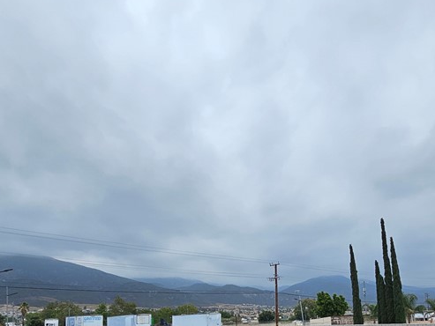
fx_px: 339
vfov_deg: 46.0
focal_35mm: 27
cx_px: 268
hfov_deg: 64.5
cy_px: 299
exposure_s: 1/2859
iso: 50
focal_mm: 2.2
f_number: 2.2
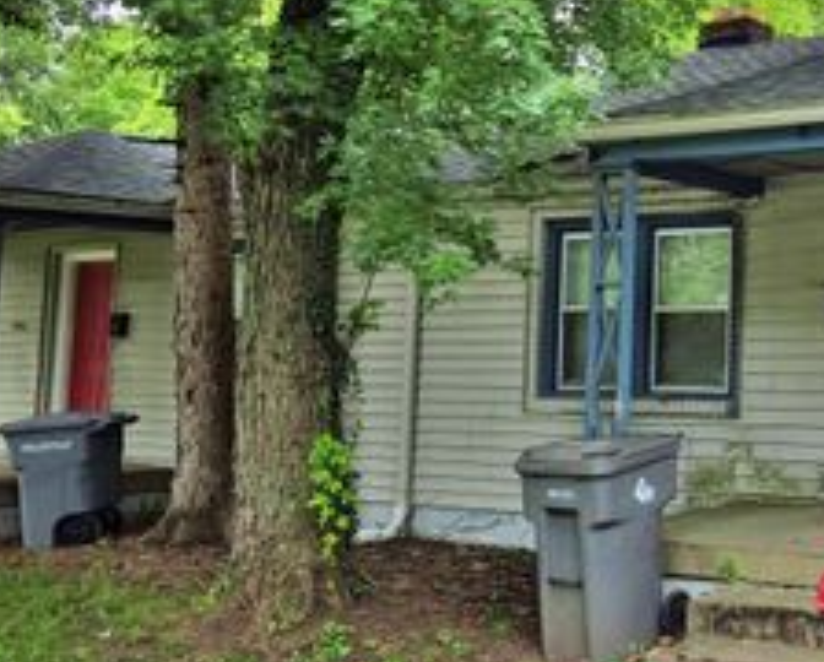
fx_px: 1221
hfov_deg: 33.1
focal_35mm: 50
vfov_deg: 30.1
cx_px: 883
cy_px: 226
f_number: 1.8
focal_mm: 5.4
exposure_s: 1/431
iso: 25
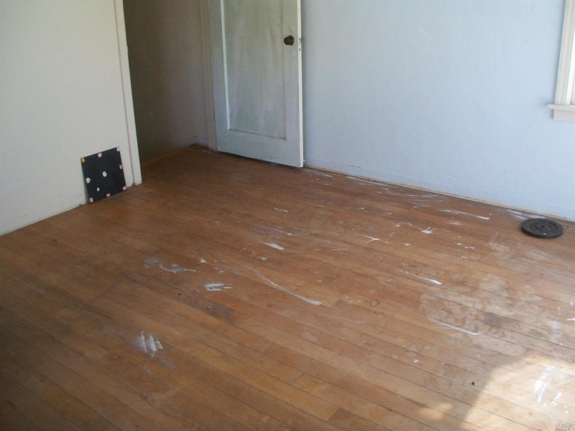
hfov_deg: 52.6
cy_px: 216
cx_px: 288
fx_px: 581
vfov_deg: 40.7
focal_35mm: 35
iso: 291
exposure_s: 1/125
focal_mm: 6.3
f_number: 3.1
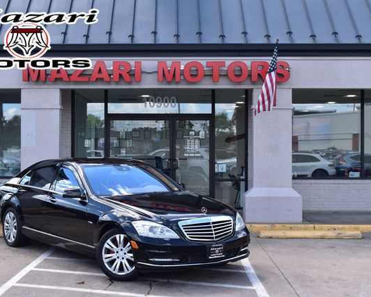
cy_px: 149
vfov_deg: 26.2
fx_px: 637
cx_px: 167
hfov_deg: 32.5
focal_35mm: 58
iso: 400
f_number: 10
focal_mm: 34
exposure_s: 1/200
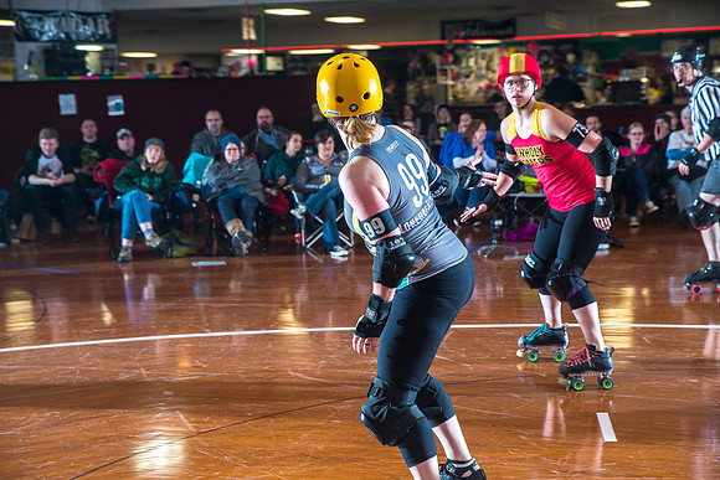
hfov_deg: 31.0
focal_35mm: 65
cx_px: 360
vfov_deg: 20.9
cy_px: 240
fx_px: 1300
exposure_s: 1/160
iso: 800
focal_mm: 65
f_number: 5.6
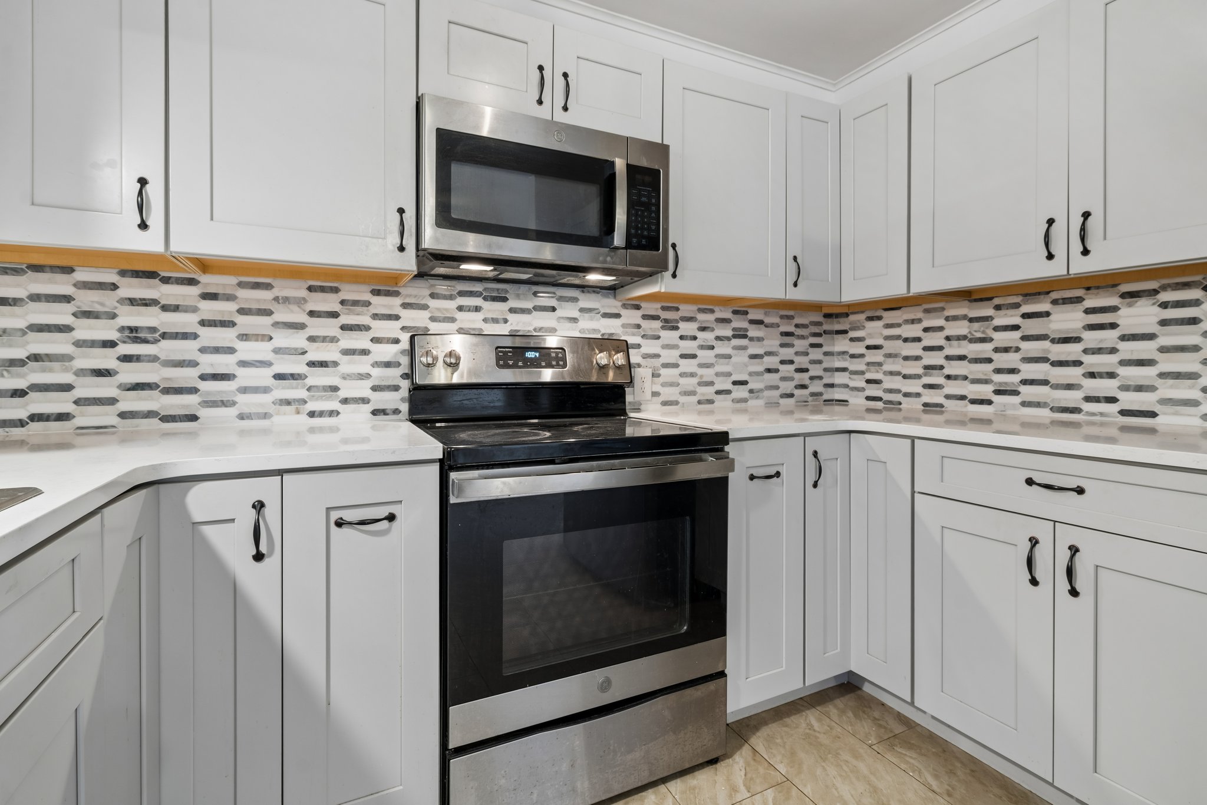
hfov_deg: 96.7
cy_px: 402
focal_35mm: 16
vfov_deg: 73.7
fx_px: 536
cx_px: 604
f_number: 7.1
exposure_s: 1/3.33
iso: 200
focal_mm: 16
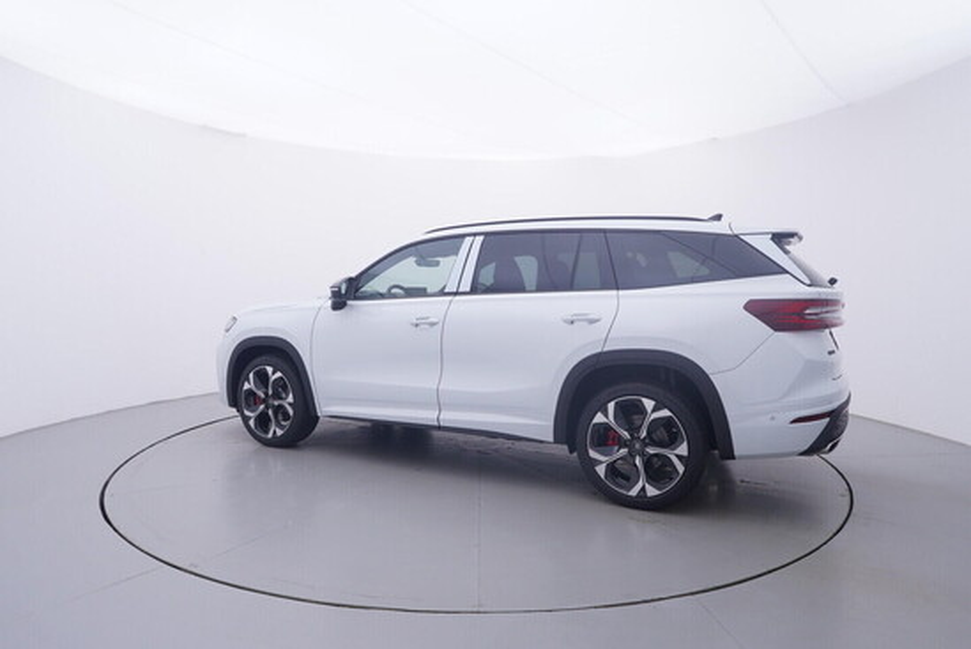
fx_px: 607
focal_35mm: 22
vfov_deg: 56.2
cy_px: 324
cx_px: 486
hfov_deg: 77.3
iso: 200
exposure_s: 1/80
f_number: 5
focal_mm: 15
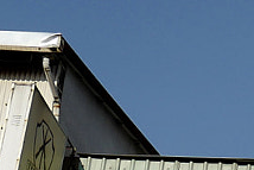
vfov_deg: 6.2
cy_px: 434
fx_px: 1476
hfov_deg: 8.3
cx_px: 767
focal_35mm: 209
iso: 100
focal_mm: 28
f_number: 5
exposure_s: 1/800
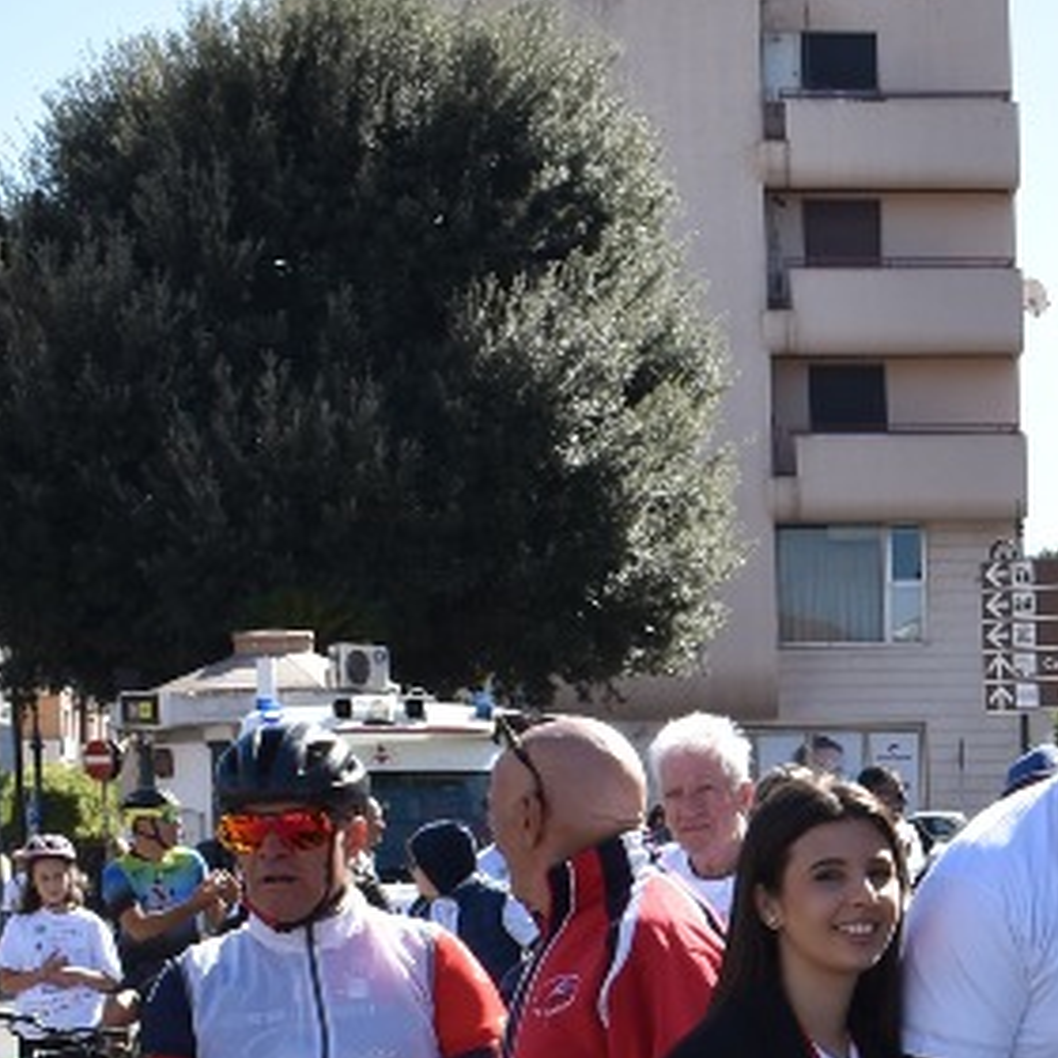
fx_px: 4530
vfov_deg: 13.0
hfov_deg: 12.7
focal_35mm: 131
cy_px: 1249
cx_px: 1583
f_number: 8
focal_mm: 24
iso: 160
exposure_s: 1/250
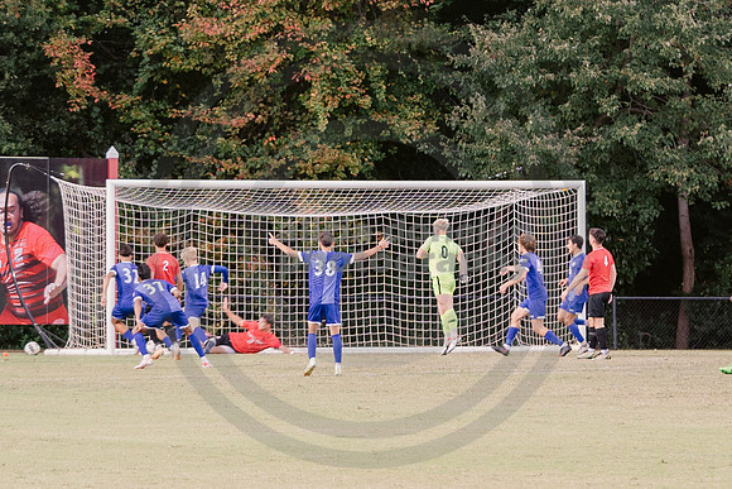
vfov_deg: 4.7
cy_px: 122
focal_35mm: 292
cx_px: 361
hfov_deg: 7.1
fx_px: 5937
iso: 640
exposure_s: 1/125
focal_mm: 90
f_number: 3.2
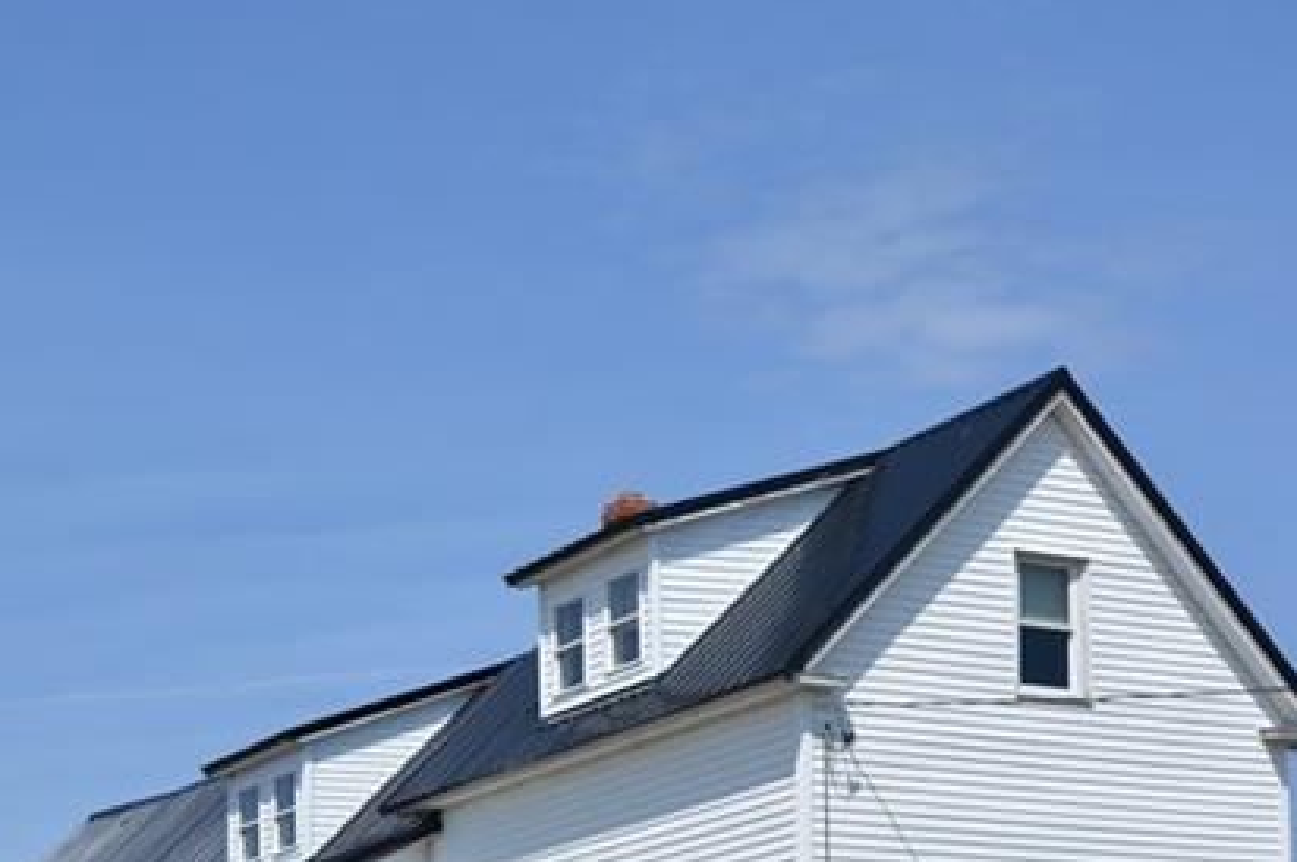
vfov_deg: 16.3
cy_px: 840
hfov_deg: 24.8
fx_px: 2952
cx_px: 648
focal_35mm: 82
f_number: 9
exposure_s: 1/320
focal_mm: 22
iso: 100
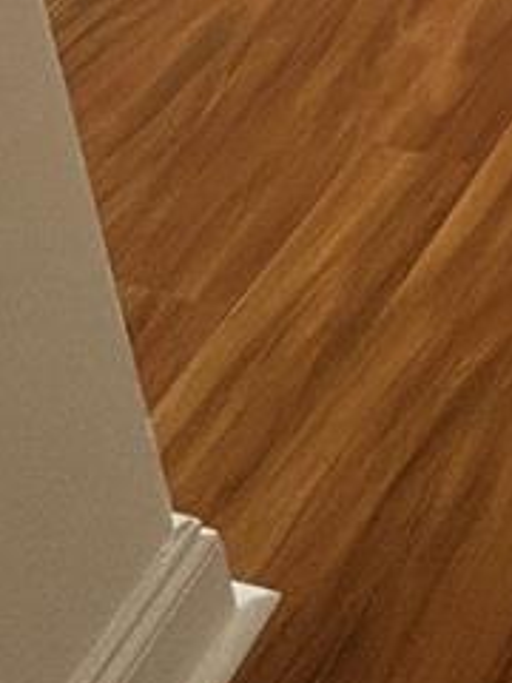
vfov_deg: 17.0
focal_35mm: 70
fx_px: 1380
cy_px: -800
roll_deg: +1.1
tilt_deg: -15.4
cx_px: 1095
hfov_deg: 15.5
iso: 40
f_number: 2.2
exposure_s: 1/196
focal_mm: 2.22
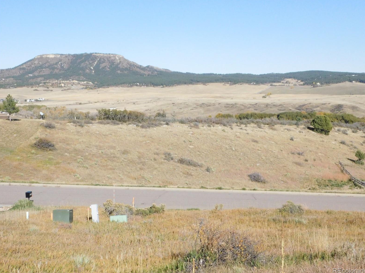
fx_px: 548
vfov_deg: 28.0
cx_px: 184
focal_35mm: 52
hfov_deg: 36.8
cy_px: 136
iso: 800
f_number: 7.6
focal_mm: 9
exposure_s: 1/1500
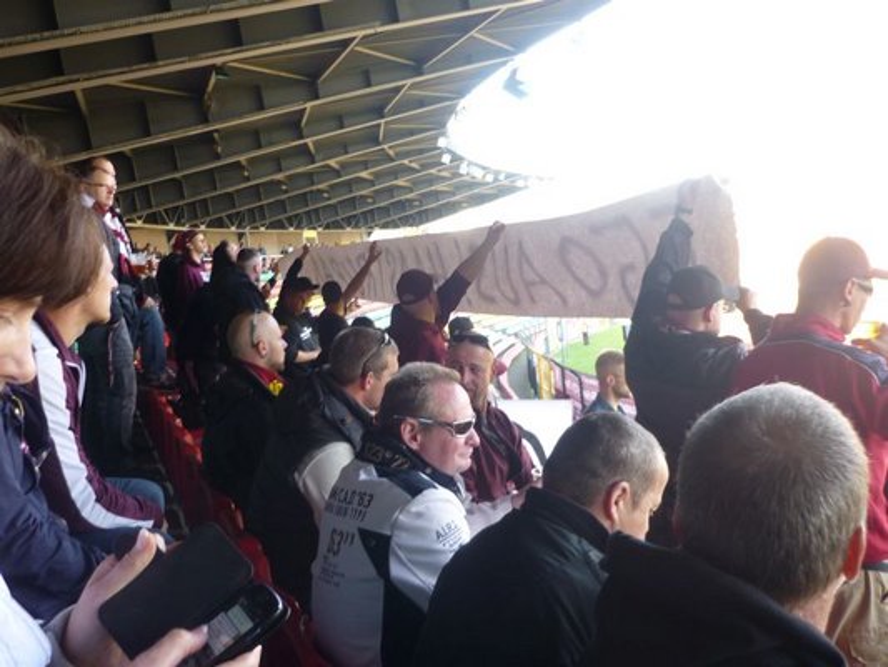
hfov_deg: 55.3
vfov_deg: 43.0
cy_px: 334
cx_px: 444
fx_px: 847
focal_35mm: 33
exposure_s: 1/30
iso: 80
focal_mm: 5.5
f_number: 2.8
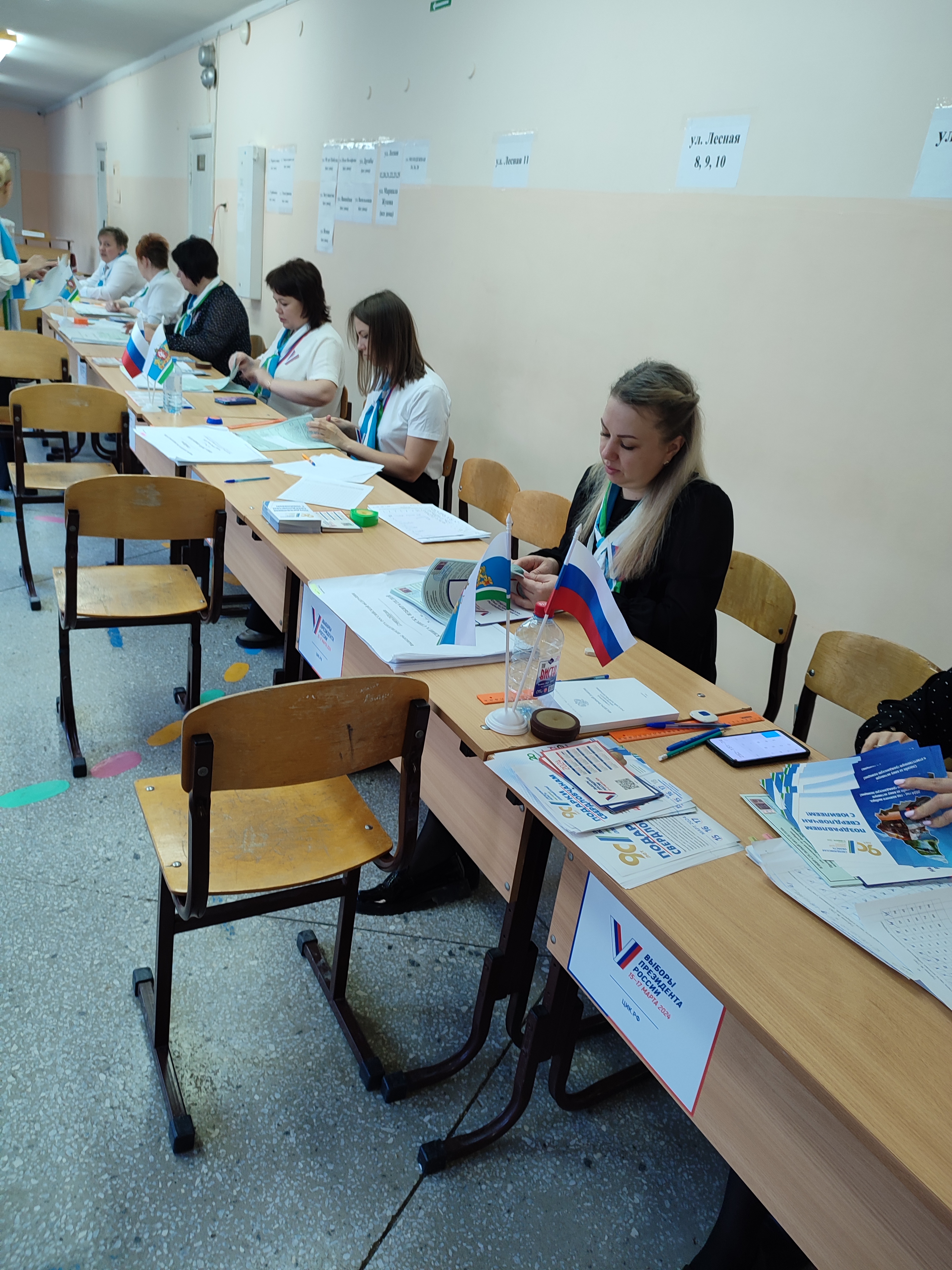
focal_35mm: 24
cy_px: 635
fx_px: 880
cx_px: 476
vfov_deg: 71.6
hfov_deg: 56.8
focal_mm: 5.89
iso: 282
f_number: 1.89
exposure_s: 1/33
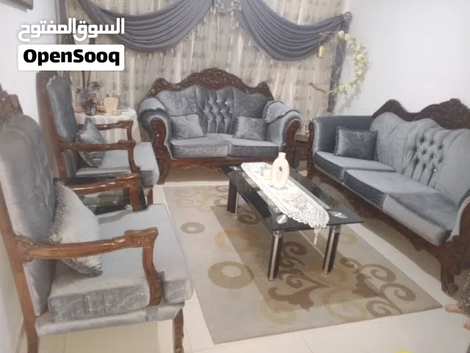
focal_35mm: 27
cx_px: 235
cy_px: 176
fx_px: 367
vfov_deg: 51.4
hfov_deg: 65.3
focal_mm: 4.09
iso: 2580
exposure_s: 1/16.7
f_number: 1.6
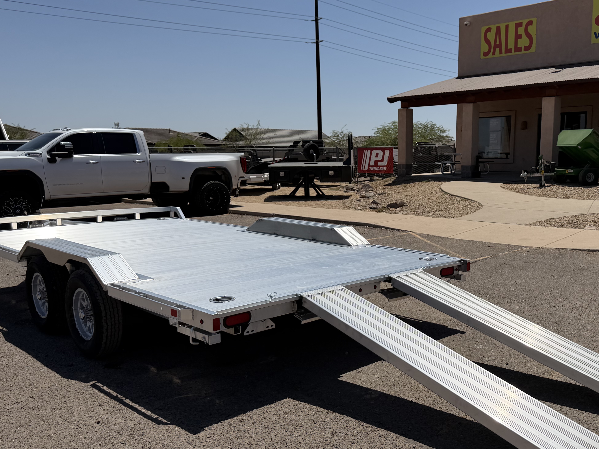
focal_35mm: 35
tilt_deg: -6.8
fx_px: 606
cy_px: 234
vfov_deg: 40.7
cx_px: 384
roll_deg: -0.2
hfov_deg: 51.9
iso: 80
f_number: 1.78
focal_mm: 6.76
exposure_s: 1/10309
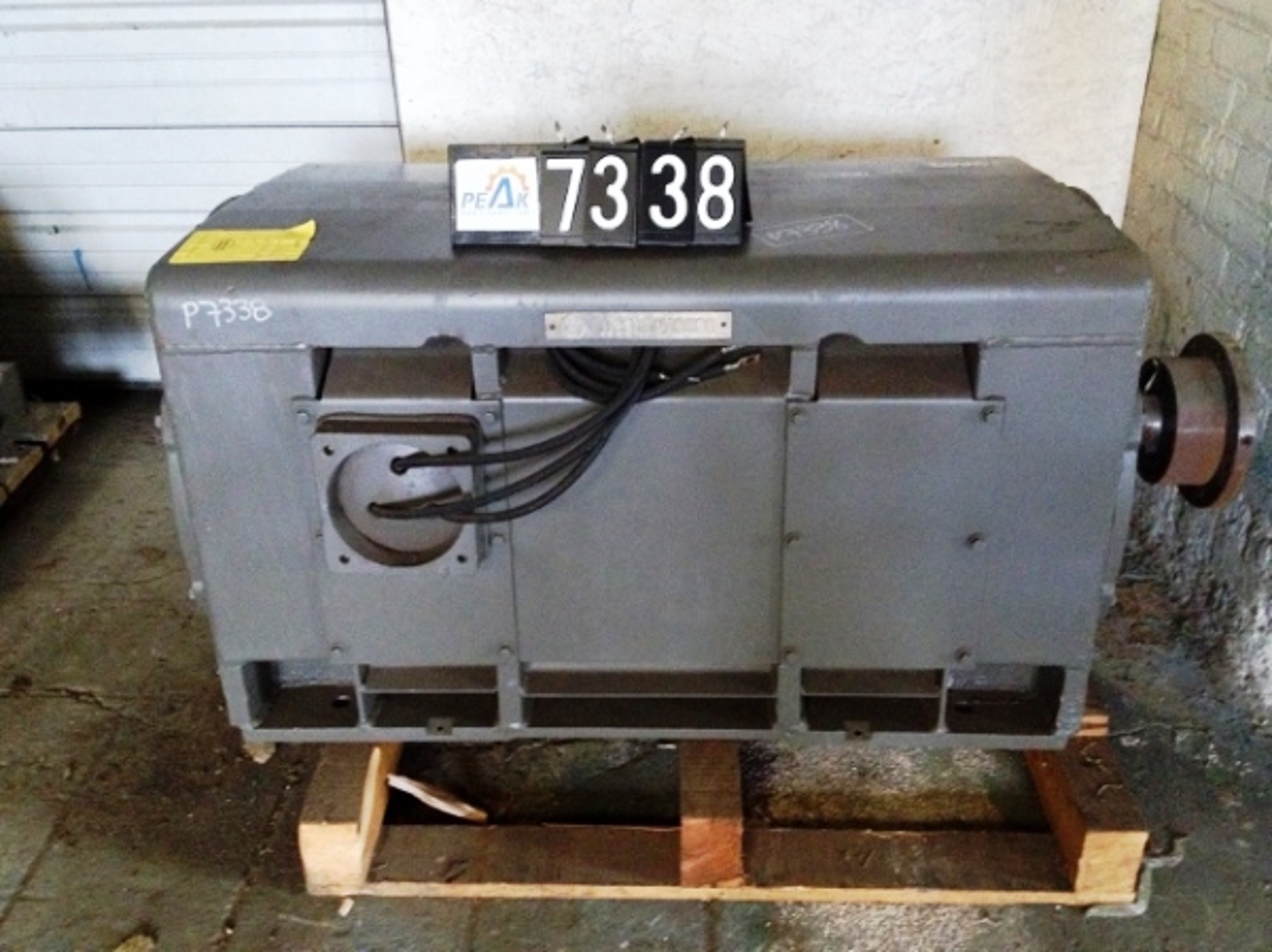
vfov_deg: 40.6
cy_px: 476
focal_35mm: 35
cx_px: 636
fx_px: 1285
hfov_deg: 52.7
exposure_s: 1/15
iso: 500
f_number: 2.4
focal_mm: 4.28
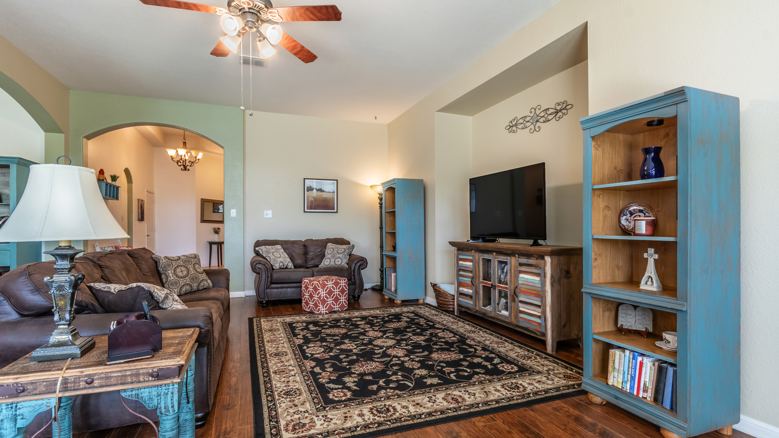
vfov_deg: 63.9
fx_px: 351
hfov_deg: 95.9
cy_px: 228
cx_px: 388
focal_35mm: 17
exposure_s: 1/2.5
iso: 320
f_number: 8
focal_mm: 11
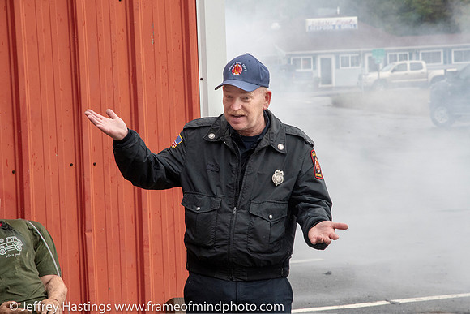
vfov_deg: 11.4
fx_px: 1567
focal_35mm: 120
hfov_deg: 17.1
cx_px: 235
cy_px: 157
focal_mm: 80
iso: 1600
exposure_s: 1/1600
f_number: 8
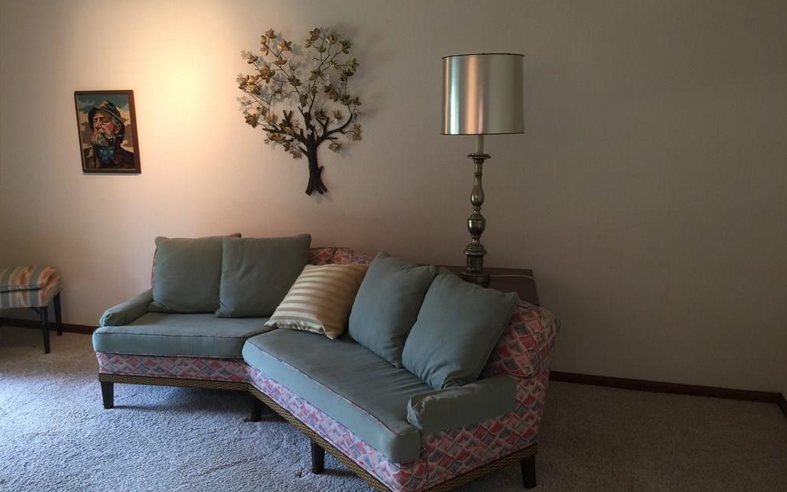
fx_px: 665
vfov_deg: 40.6
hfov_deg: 61.2
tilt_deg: -11.4
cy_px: 241
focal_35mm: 31
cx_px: 392
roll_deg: -1.1
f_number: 2.2
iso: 40
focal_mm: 4.15
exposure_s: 1/15
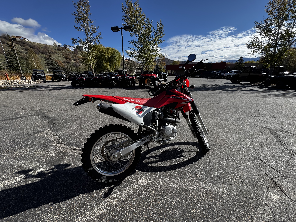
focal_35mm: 14
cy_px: 111
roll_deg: -0.3
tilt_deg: -16.3
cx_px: 148
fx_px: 120
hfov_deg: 102.1
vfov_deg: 85.7
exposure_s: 1/889
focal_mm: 2.22
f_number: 2.2
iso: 40
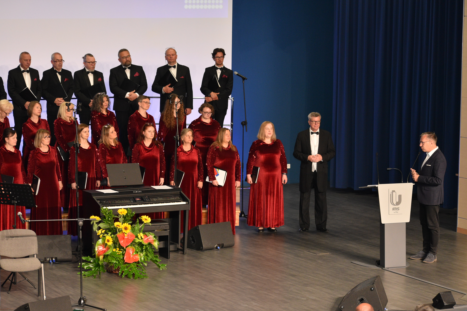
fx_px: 1479
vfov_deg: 12.0
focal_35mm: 114
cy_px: 164
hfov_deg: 17.9
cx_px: 225
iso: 1100
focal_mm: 70
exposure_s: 1/60
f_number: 4.5
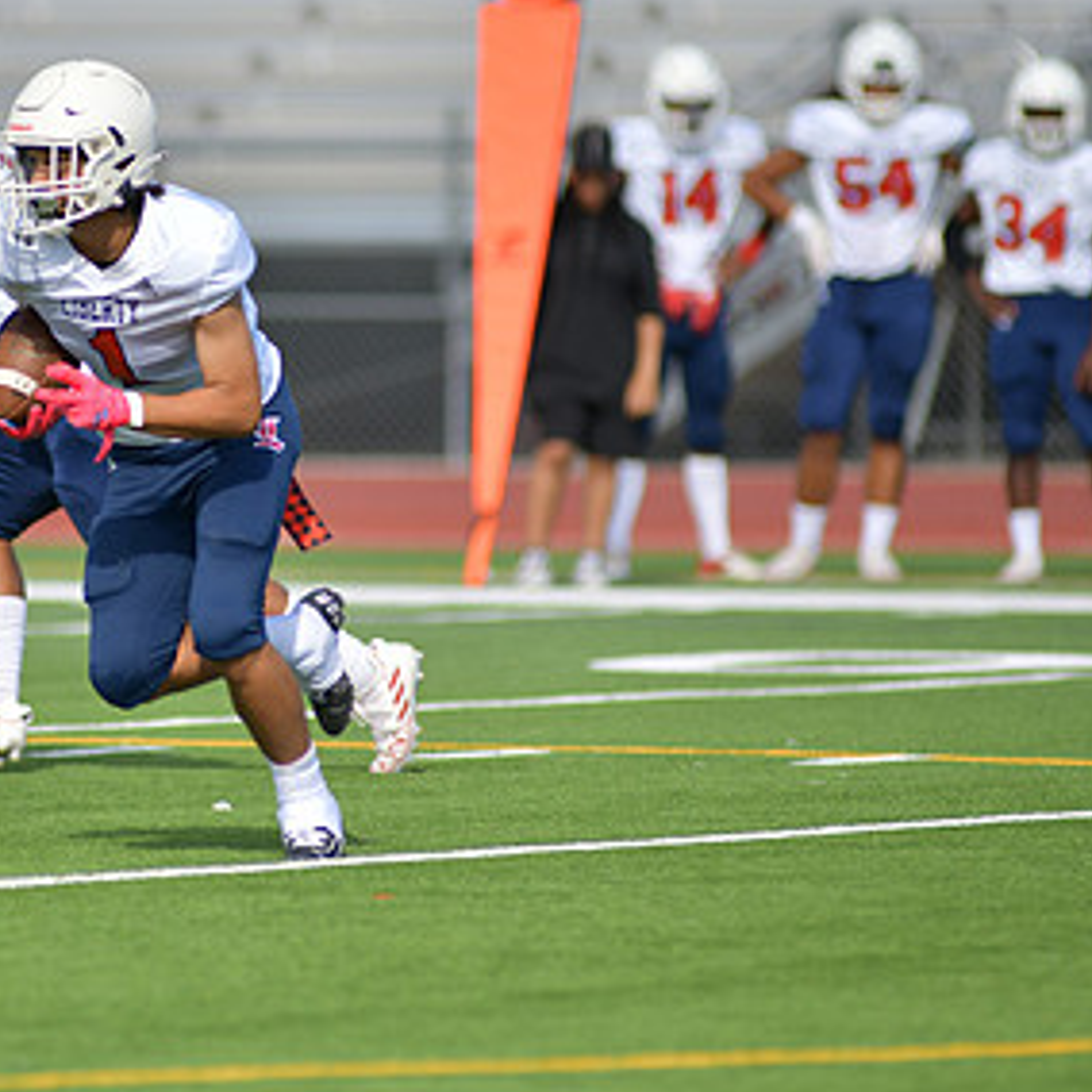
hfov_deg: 3.4
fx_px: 18595
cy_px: 398
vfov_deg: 3.4
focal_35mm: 521
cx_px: 158
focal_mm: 300
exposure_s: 1/2000
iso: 125
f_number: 3.5
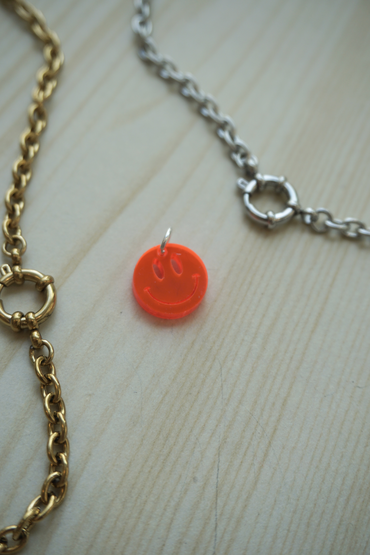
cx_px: 185
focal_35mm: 40
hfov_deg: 33.0
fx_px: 624
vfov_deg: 47.9
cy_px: 278
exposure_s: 1/160
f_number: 4.5
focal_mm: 27
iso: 160
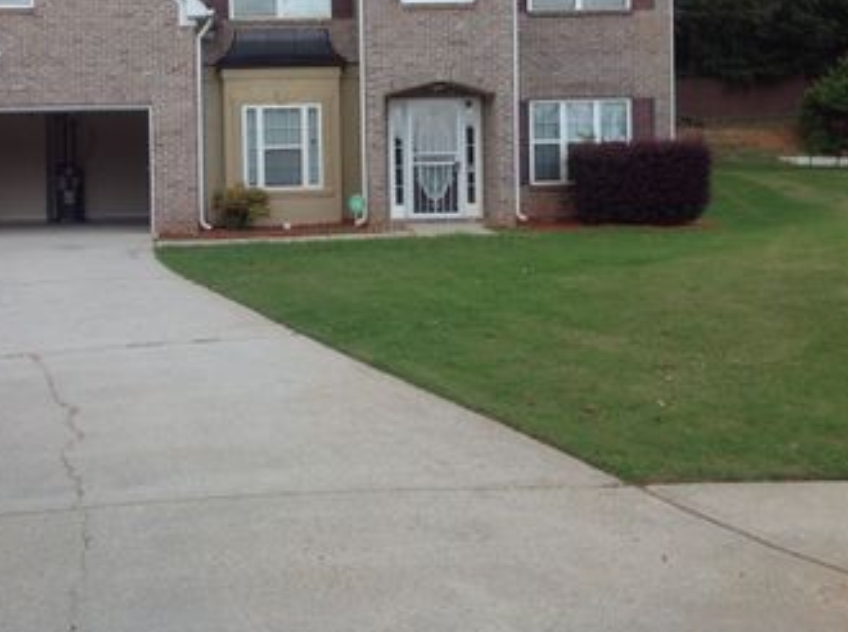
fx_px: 1296
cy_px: 184
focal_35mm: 53
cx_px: 357
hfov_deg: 36.2
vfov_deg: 27.2
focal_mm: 4.28
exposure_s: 1/657
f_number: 2.4
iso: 50
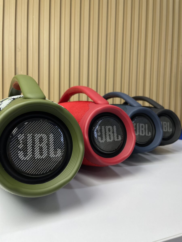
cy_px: 121
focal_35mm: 26
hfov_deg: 53.1
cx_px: 91
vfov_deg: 67.3
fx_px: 182
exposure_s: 1/120
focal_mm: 4.2
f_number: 1.6
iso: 32
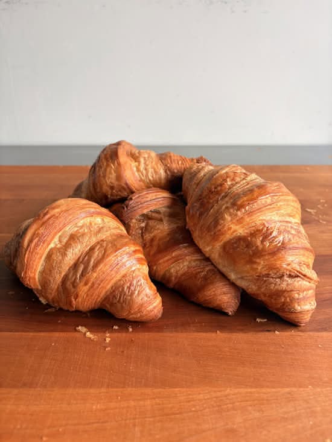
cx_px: 166
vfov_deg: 67.3
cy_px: 221
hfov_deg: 53.1
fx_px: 332
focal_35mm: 26
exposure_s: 1/120
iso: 80
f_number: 1.6
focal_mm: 5.96
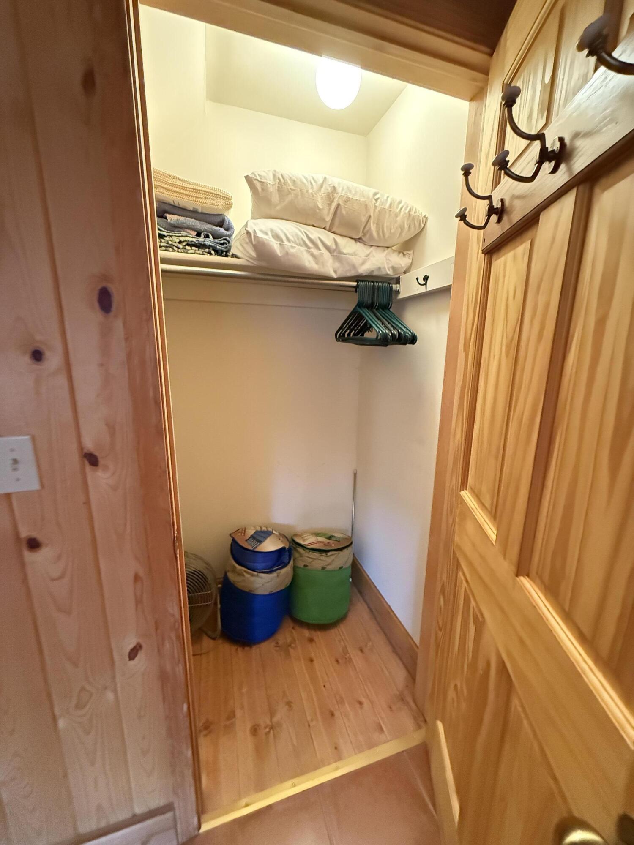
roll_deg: -1.3
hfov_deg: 85.7
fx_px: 342
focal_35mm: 14
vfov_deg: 102.1
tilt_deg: -12.0
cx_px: 317
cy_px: 422
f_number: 2.2
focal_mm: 2.22
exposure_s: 1/60
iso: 1250
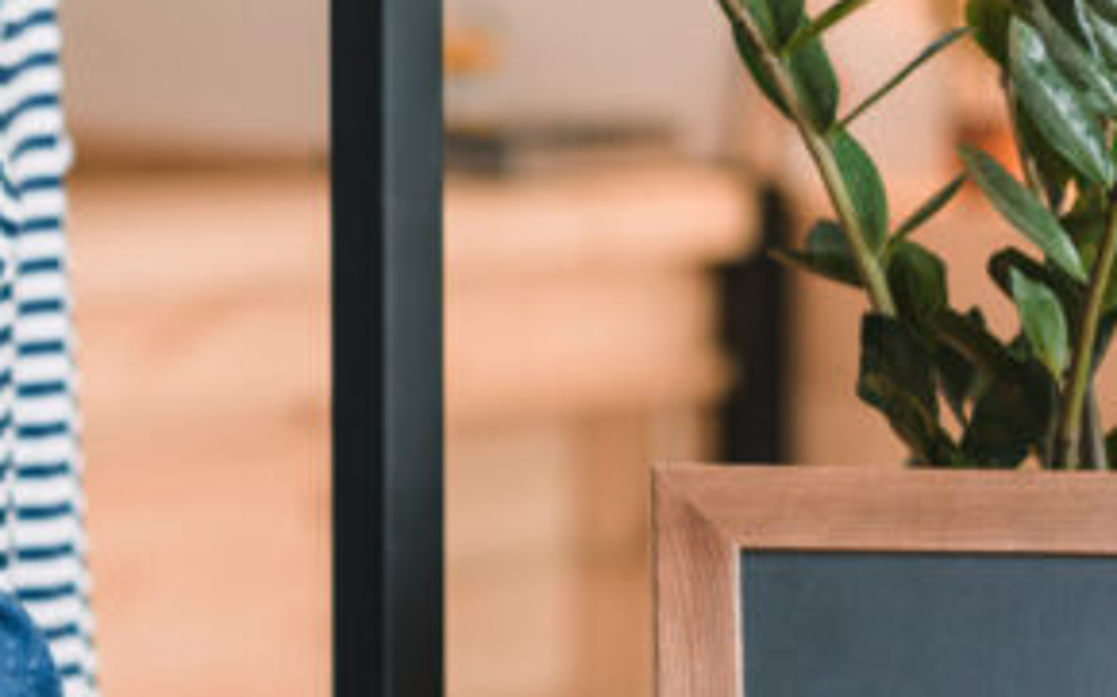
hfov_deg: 11.4
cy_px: 572
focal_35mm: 180
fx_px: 5477
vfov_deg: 7.3
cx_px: -220
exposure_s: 1/640
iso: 320
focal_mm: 50
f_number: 2
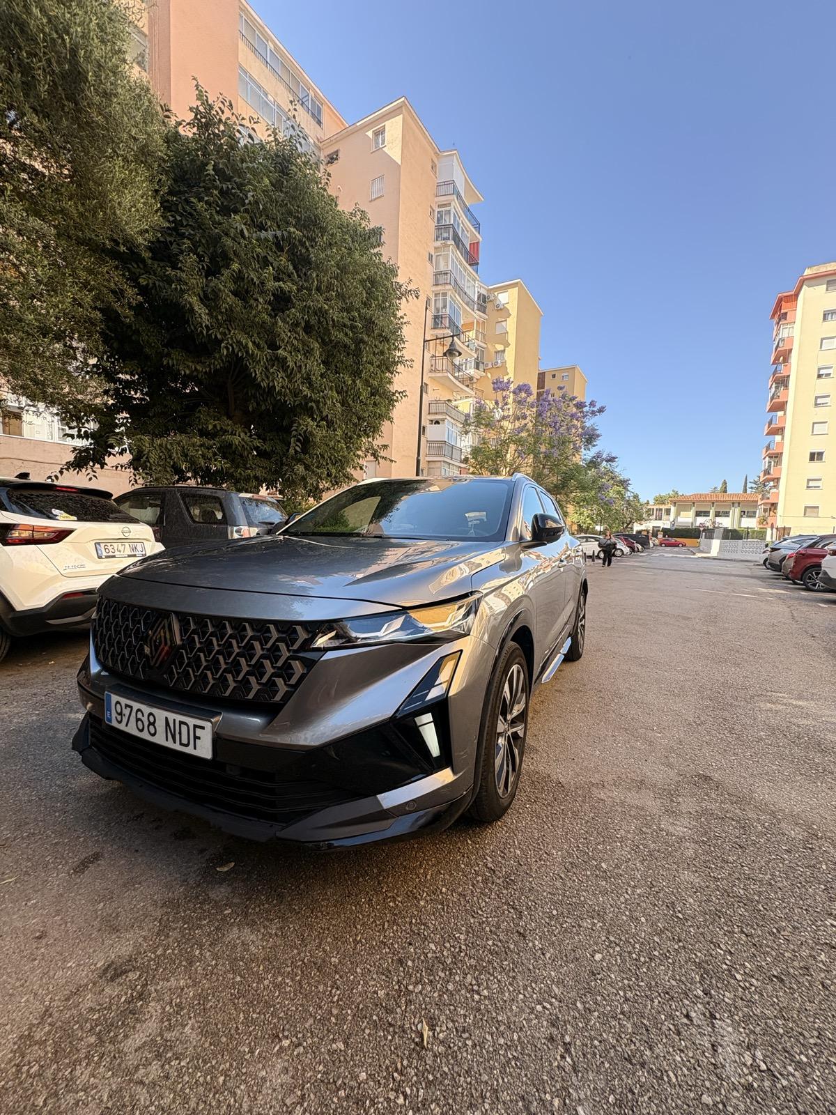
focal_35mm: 14
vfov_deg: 102.1
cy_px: 558
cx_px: 418
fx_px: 451
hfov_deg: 85.7
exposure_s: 1/501
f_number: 2.2
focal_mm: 2.22
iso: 80
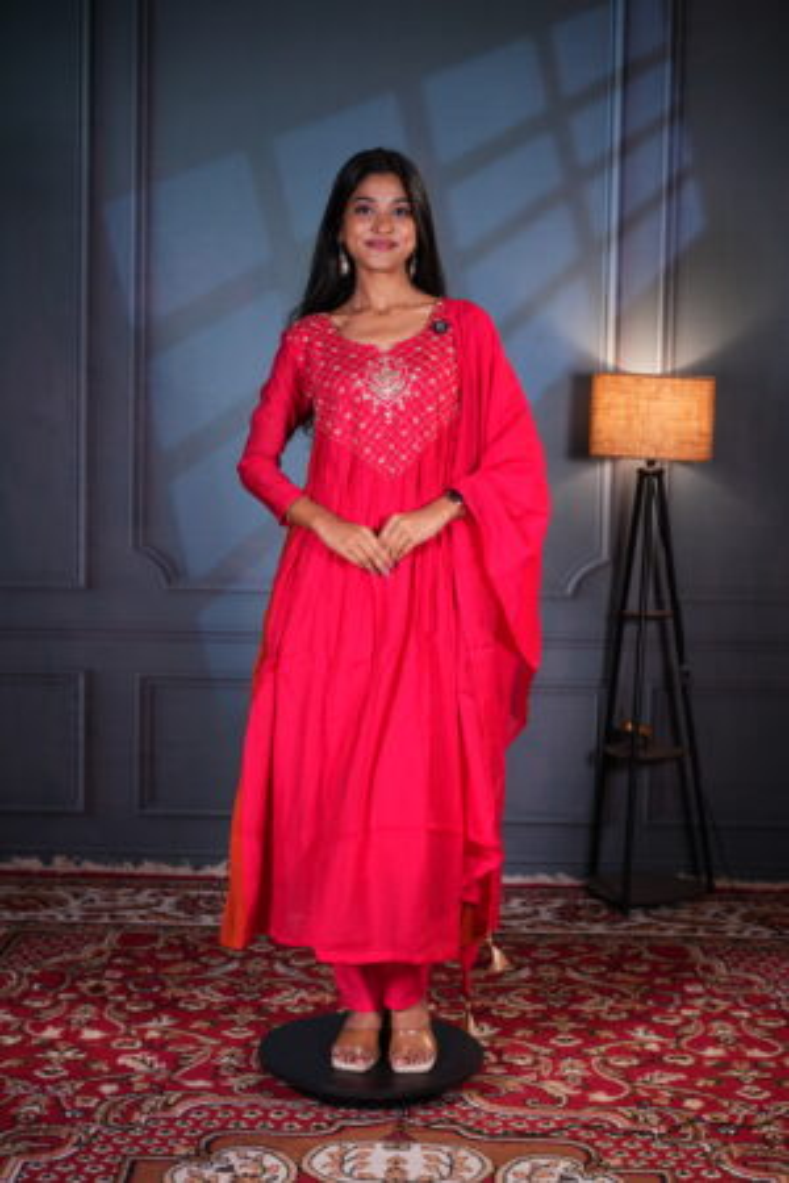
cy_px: 592
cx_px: 394
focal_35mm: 55
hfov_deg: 24.6
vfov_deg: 36.2
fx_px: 1808
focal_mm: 55
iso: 500
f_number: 4
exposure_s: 1/100
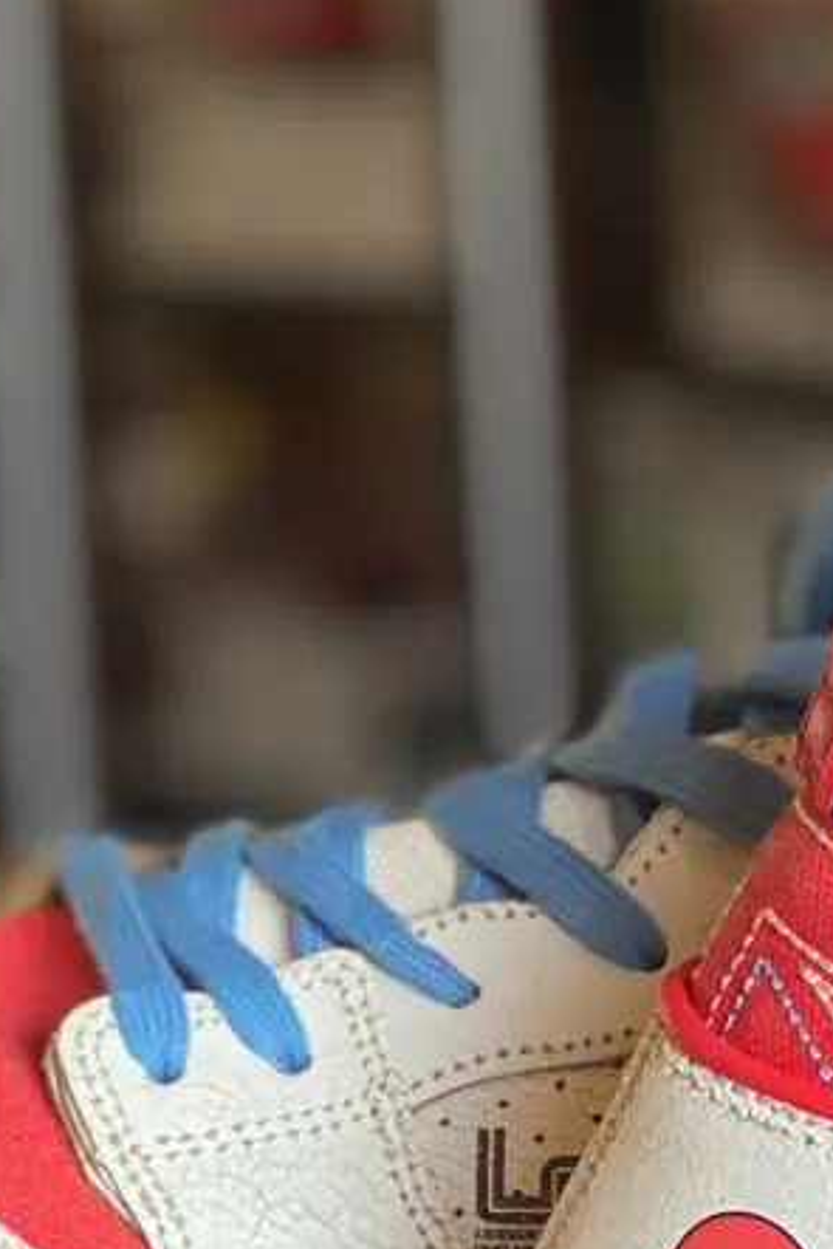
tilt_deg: -13.5
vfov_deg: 8.7
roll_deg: +1.1
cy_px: 1506
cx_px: 774
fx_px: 8149
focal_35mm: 235
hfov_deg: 5.8
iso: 50
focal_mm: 6
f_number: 2
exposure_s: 1/120
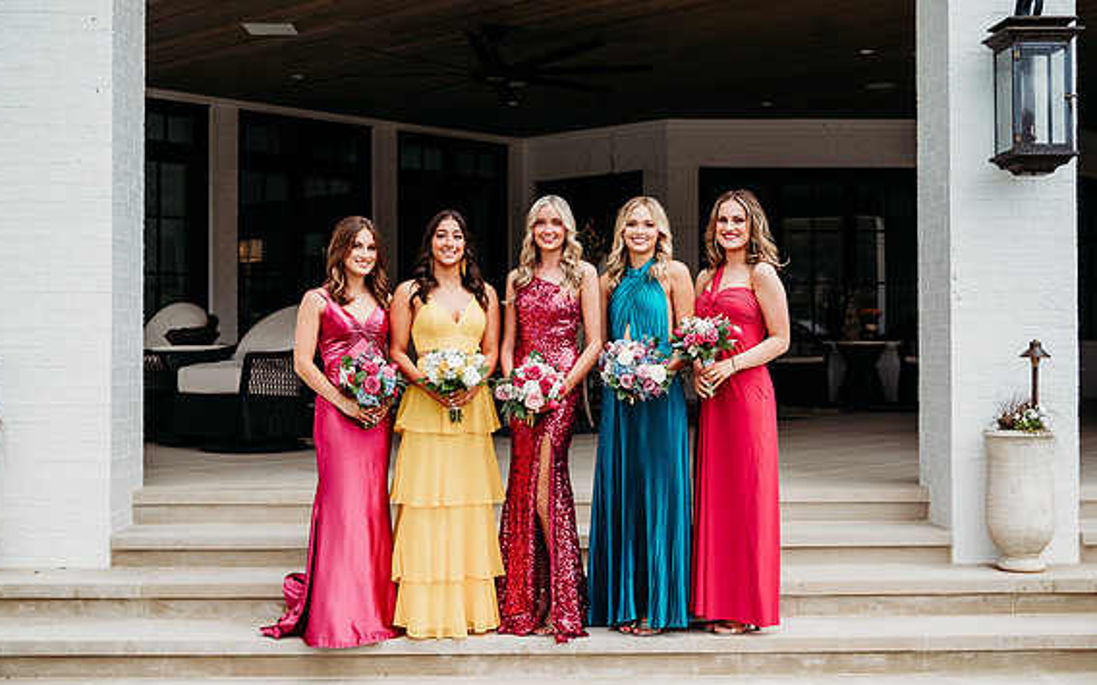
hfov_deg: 41.1
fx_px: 1465
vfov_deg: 26.3
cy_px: 327
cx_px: 556
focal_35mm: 49
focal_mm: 46
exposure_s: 1/320
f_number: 4
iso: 250
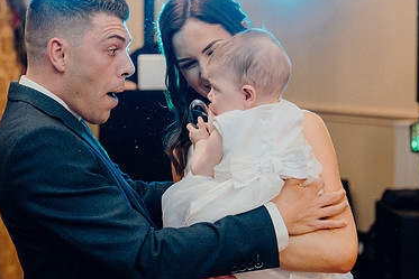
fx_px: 1176
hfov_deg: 20.2
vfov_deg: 13.6
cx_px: 182
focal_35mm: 101
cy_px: 156
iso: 3200
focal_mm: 65
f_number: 3.5
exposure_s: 1/160
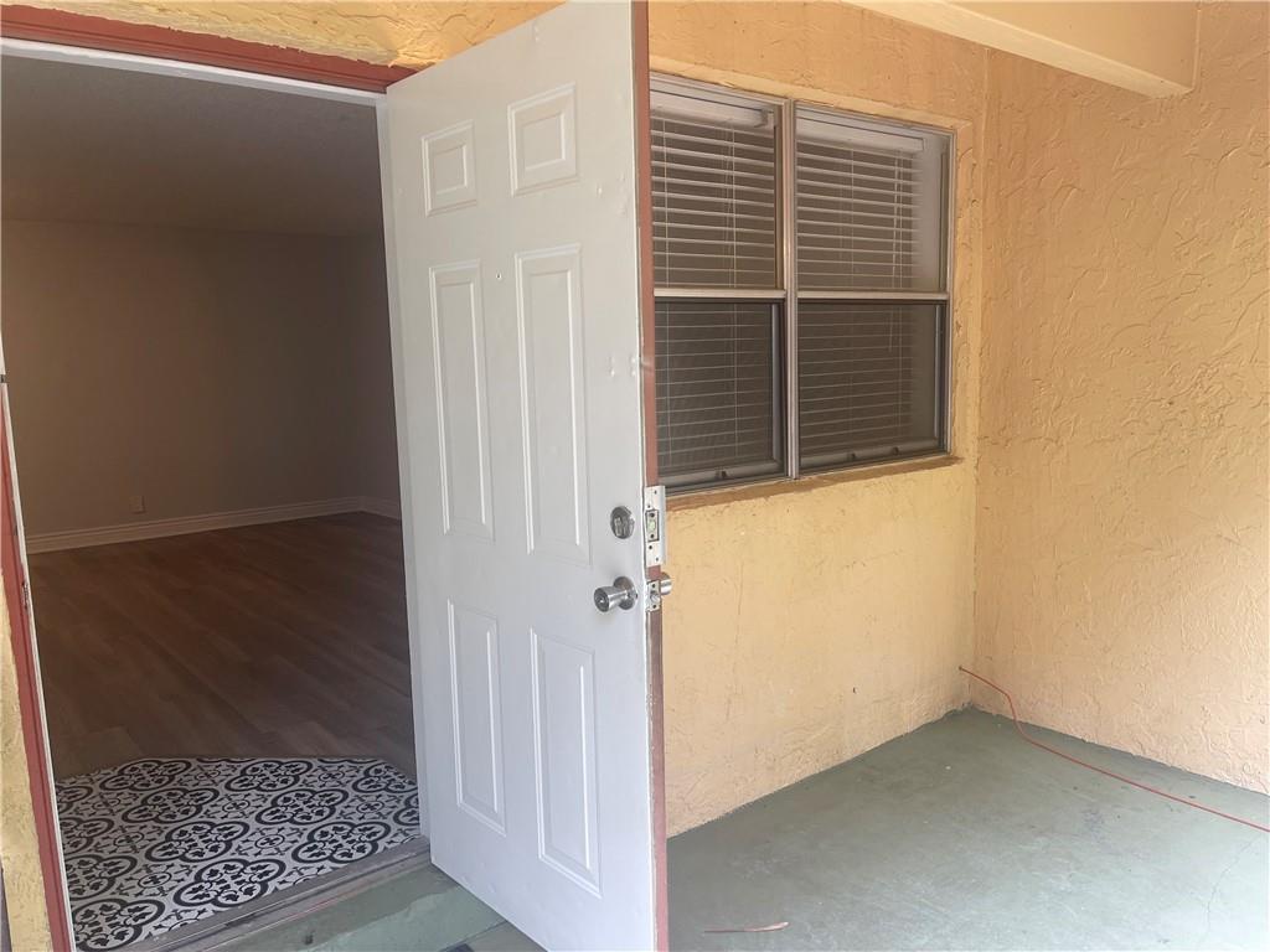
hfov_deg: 67.3
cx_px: 635
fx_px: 954
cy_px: 476
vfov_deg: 53.1
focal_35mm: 26
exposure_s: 1/121
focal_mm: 5.1
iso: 80
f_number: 1.6
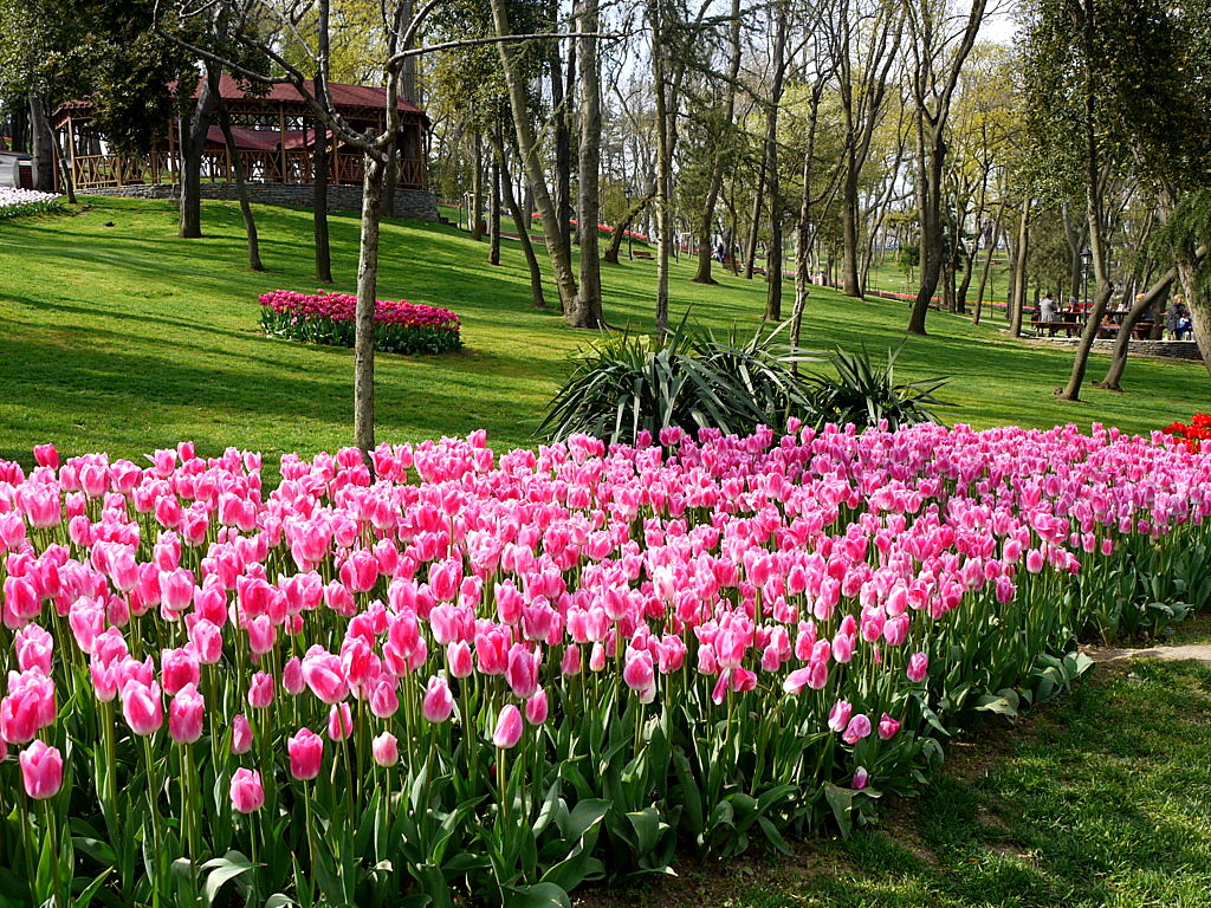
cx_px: 606
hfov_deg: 51.4
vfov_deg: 39.7
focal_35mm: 36
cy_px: 454
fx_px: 1259
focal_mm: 18
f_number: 6.3
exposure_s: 1/160
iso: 100
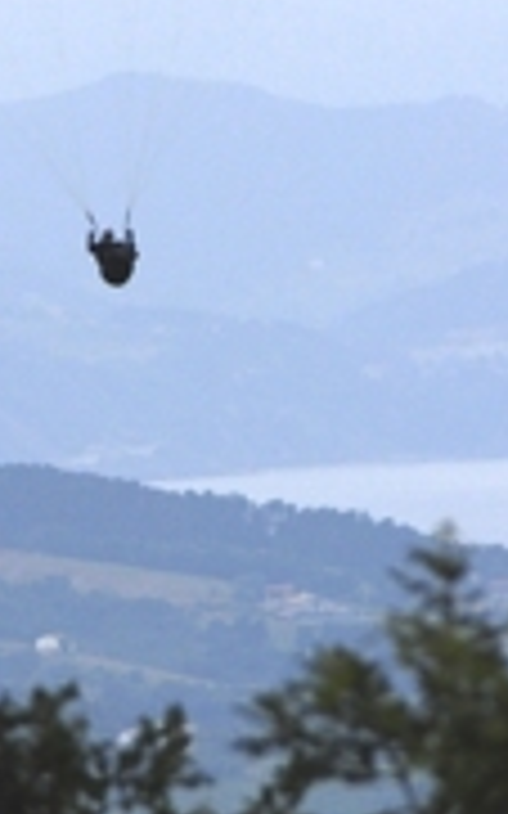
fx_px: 22479
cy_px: 301
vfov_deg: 2.1
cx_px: 148
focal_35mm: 1014
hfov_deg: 1.3
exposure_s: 1/3200
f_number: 7.1
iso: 400
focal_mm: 200
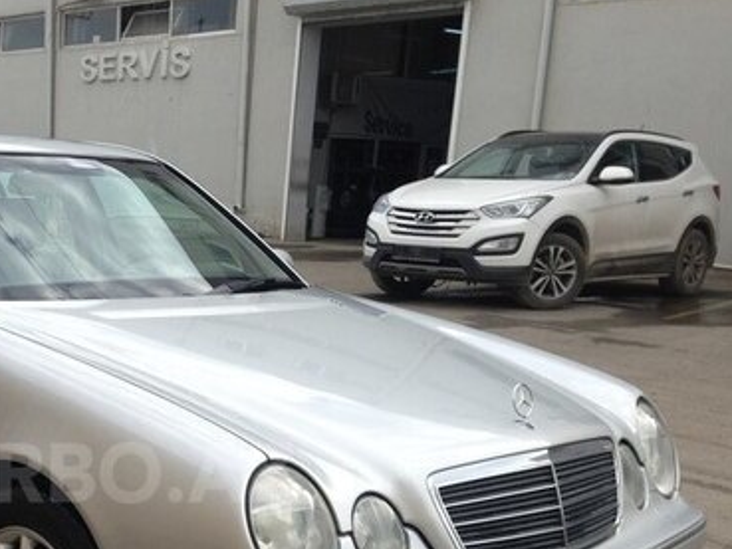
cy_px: 473
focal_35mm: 59
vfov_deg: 24.3
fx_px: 1248
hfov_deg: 31.4
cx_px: 91
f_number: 2.4
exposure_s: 1/521
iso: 50
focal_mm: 4.12
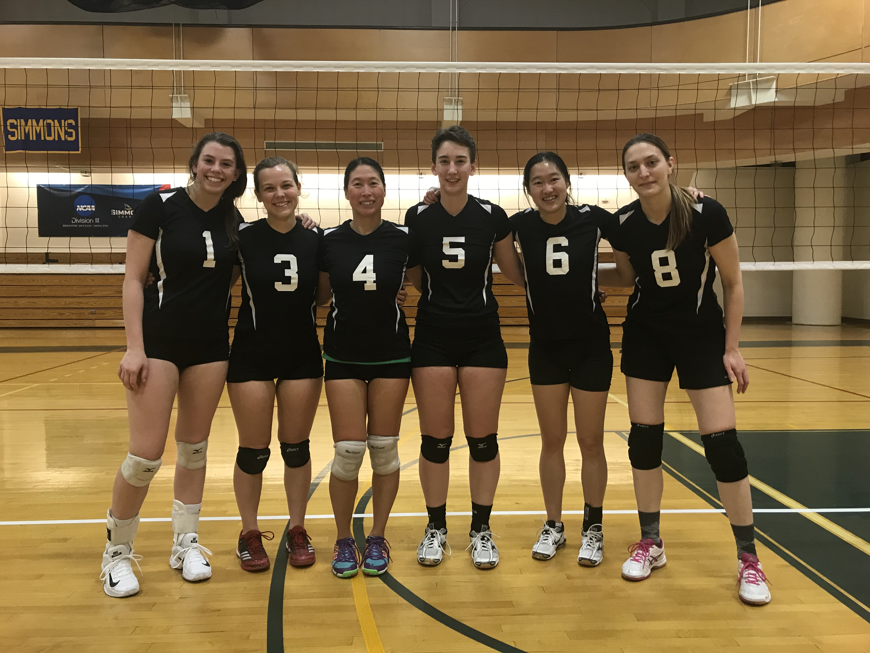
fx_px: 704
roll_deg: +0.2
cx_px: 435
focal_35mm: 28
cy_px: 326
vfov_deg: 49.7
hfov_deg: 63.4
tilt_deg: -3.7
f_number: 1.8
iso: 40
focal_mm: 3.99
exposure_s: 1/24
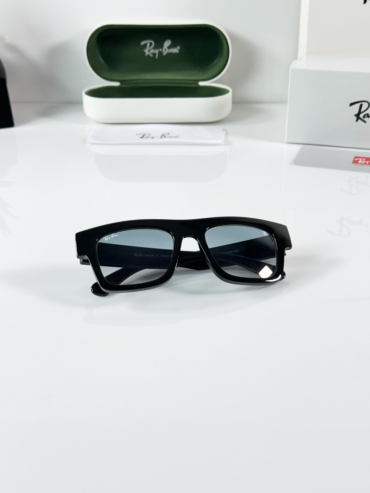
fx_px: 684
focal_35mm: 48
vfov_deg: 39.7
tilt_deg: -28.8
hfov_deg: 30.3
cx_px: 185
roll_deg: +1.2
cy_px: 246
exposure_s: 1/100
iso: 64
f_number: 1.78
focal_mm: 6.86
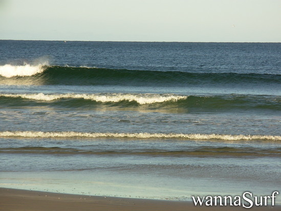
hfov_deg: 10.4
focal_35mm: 190
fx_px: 1543
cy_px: 106
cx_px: 140
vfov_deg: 7.8
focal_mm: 31.4
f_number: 5
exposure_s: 1/384
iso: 50
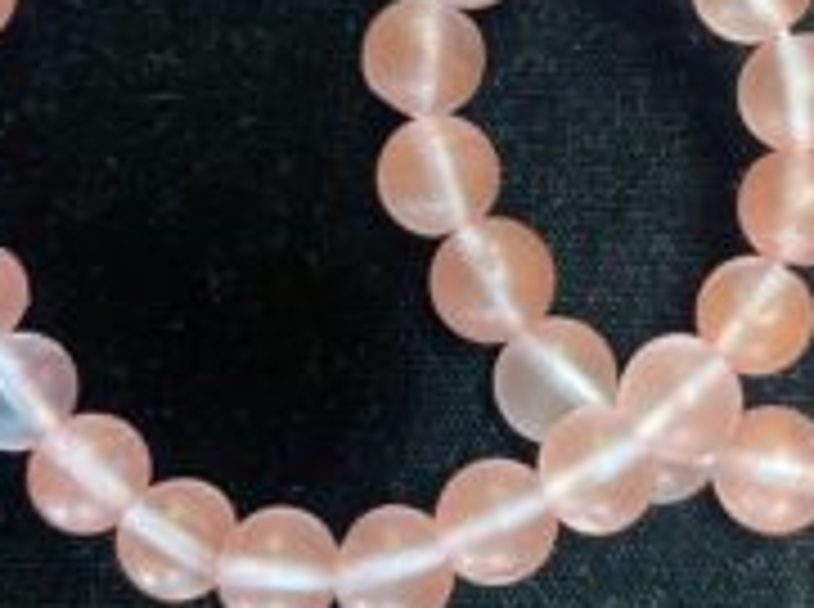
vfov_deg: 26.5
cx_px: 596
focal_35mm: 54
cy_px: 142
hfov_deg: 34.9
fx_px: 1267
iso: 400
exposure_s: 1/40
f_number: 1.8
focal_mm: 4.25
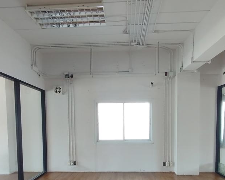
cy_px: 138
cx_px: 107
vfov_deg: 50.7
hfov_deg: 64.0
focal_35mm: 27
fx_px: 180
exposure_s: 1/33
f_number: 2.2
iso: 64
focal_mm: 1.65
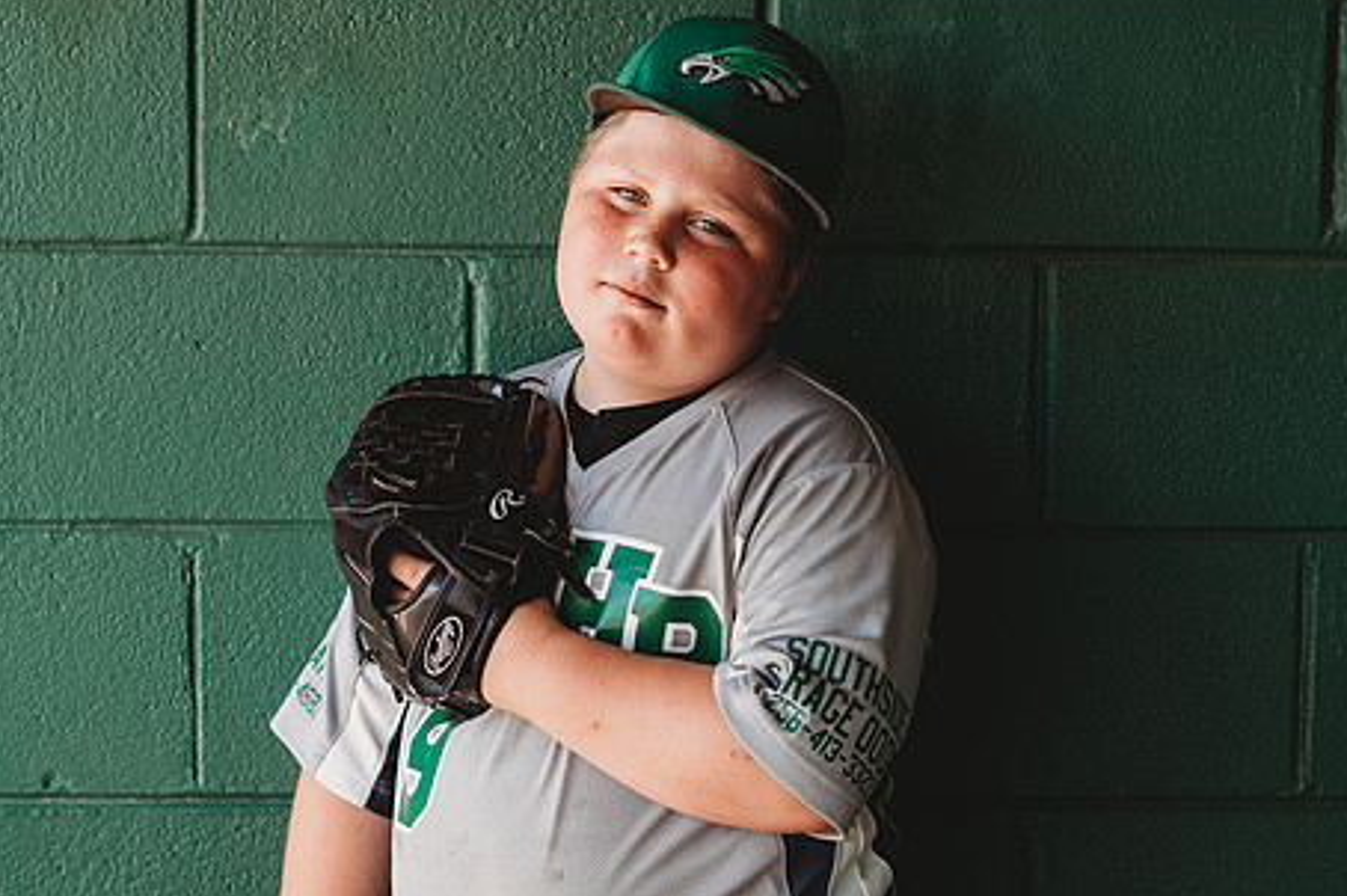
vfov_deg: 11.8
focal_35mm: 116
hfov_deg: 17.7
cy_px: 500
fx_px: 4337
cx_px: 617
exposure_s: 1/200
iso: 200
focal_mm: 85
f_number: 2.8
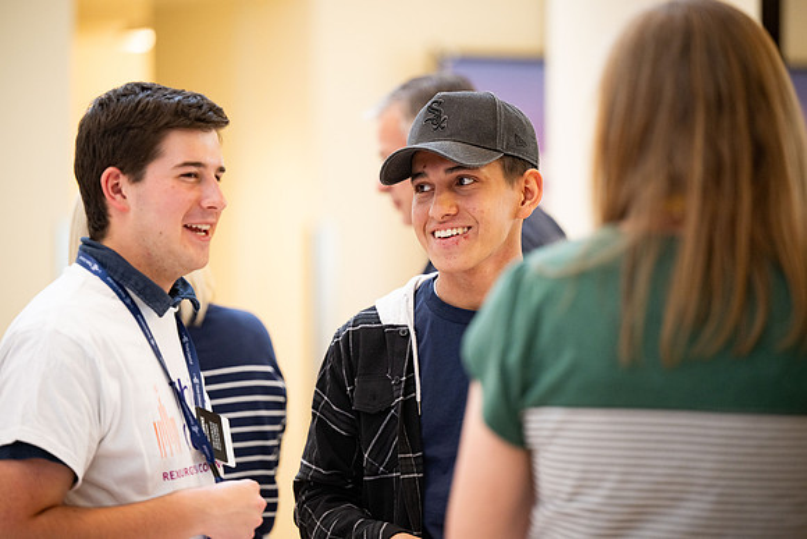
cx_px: 404
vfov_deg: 9.2
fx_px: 3363
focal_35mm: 150
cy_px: 270
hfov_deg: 13.7
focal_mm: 150
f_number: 2.8
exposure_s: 1/200
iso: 800
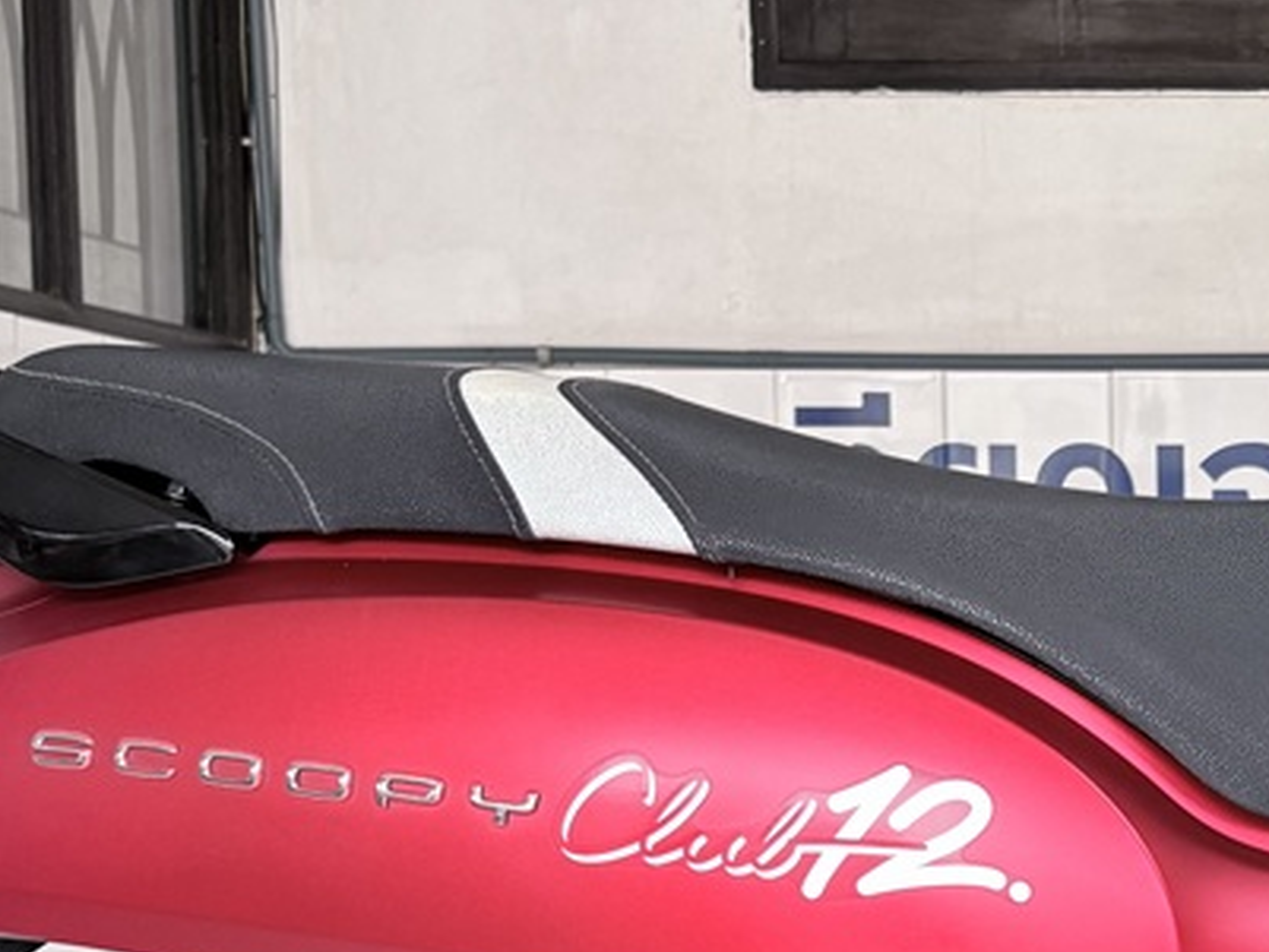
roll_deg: +0.5
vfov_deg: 17.5
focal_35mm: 83
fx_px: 3044
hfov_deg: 22.4
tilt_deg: -5.4
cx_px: 1364
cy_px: 892
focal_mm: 5.96
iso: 125
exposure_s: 1/60
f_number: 1.6
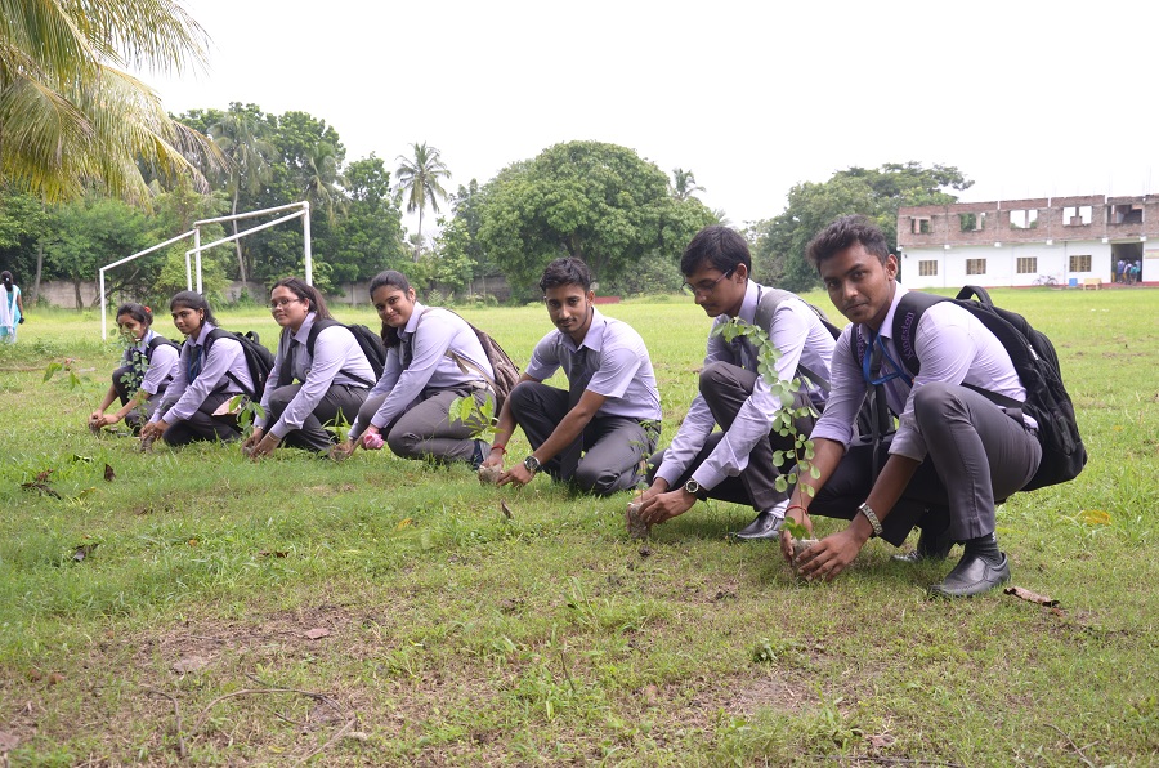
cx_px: 580
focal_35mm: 48
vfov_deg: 27.9
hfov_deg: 41.2
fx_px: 1542
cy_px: 384
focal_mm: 32
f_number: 5.6
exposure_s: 1/100
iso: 100
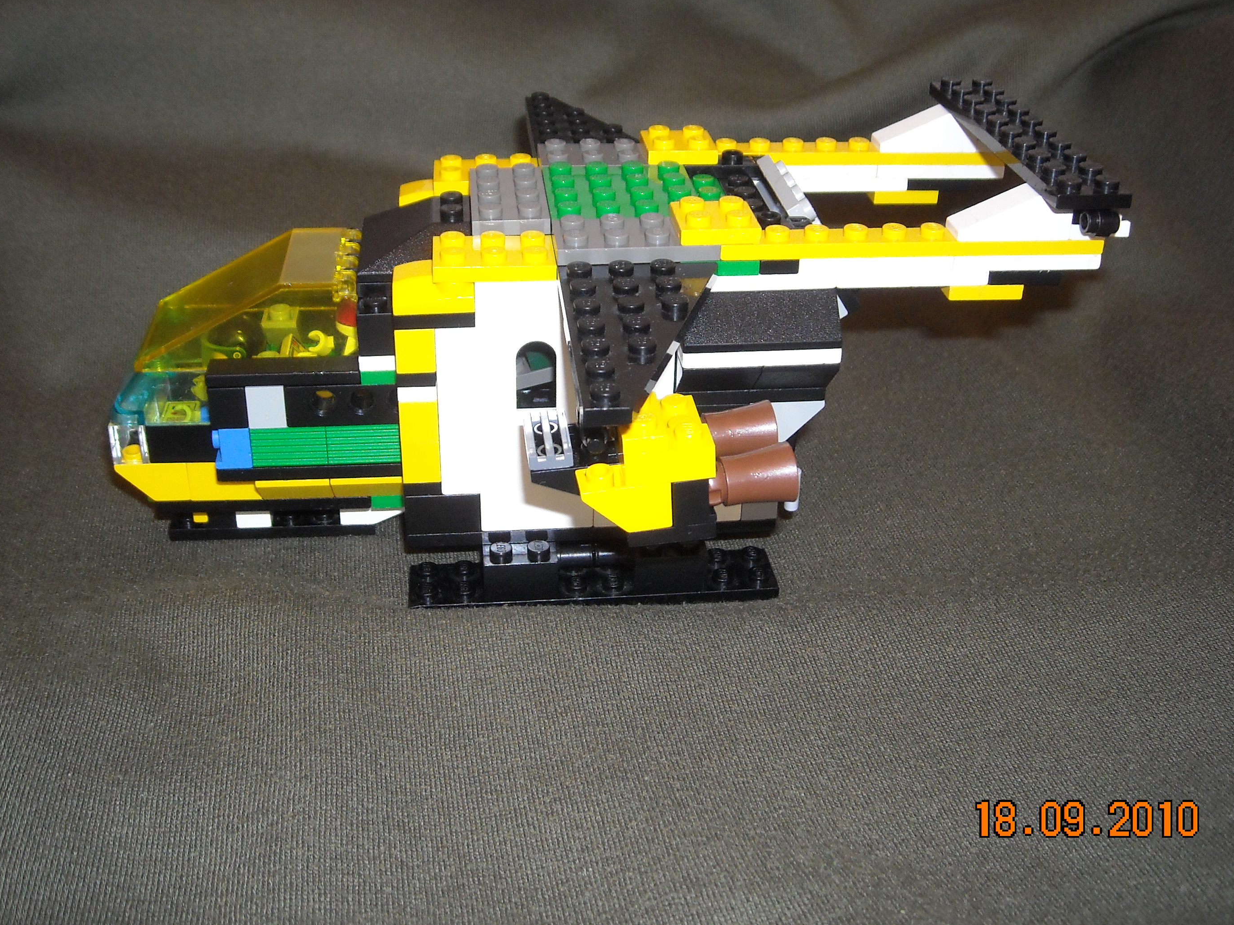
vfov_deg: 36.8
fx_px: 1390
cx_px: 570
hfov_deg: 47.8
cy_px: 412
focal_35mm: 39
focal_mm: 5.7
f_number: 2.8
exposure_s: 1/60
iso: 200
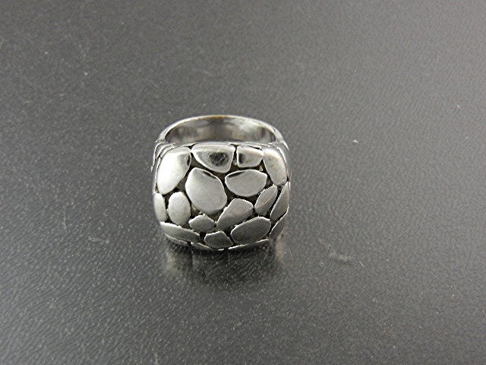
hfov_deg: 32.7
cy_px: 182
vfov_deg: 24.8
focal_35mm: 59
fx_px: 828
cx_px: 243
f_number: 4
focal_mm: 10.6
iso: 400
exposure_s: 1/19.4
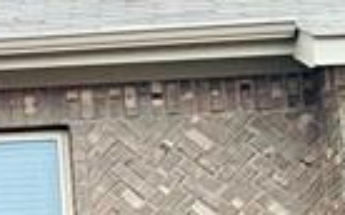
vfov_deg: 6.2
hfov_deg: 8.1
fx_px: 1917
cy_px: 440
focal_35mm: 204
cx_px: -835
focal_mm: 4.25
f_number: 1.8
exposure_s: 1/122
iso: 25
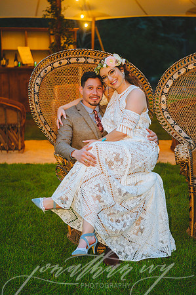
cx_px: 98
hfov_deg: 19.4
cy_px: 148
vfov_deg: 28.9
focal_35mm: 70
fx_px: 573
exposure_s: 1/100
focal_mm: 70
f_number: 2.8
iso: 2500
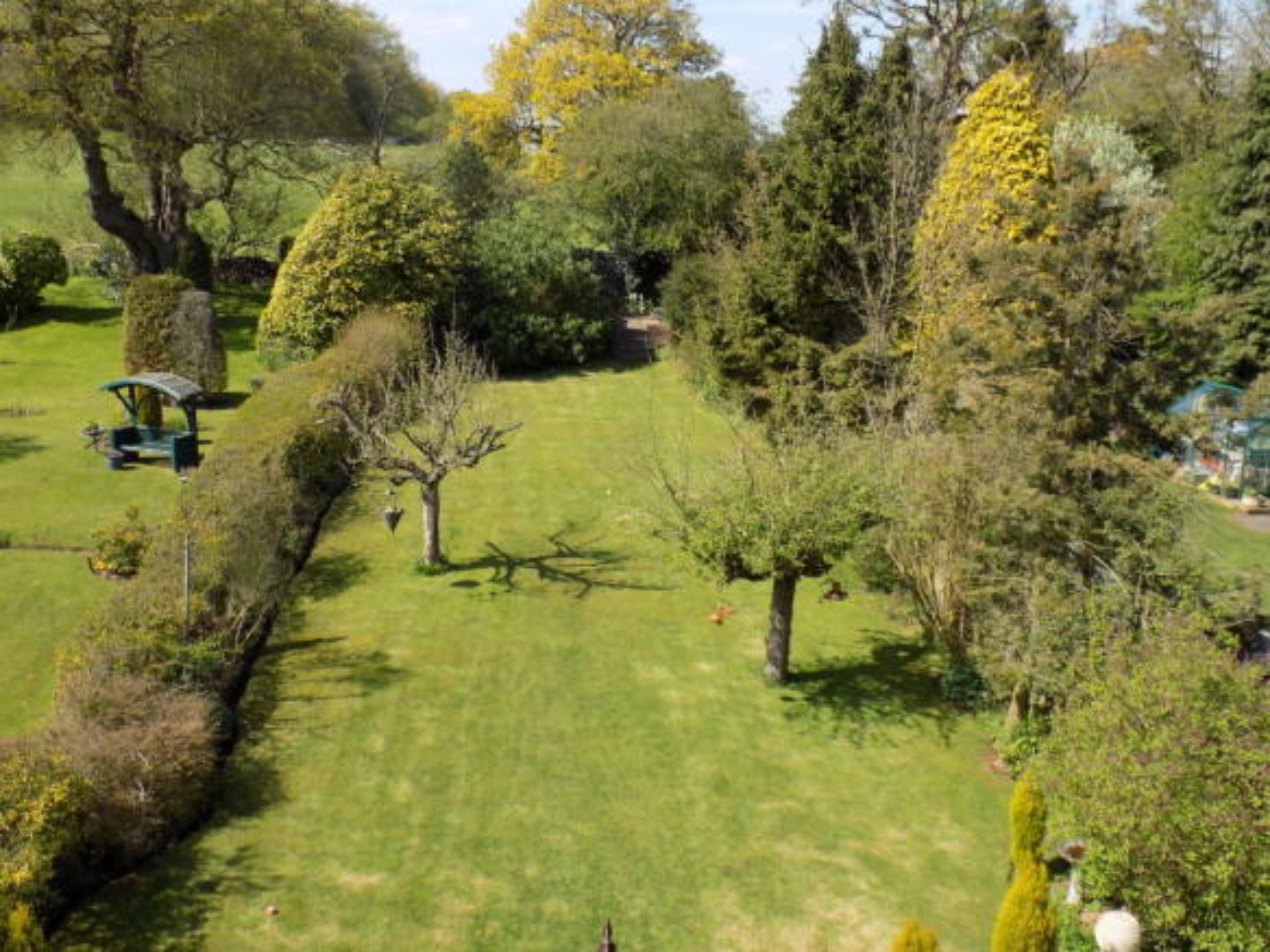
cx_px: 635
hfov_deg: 50.1
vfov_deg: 38.7
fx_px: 1357
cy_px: 476
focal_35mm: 37
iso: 80
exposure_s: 1/500
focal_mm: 6.6
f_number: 3.5
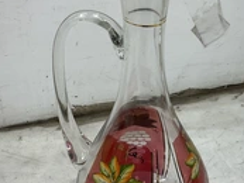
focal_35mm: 67
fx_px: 473
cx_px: 128
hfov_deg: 28.9
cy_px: 106
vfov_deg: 21.9
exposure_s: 1/120
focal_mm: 3
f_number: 1.8
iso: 25
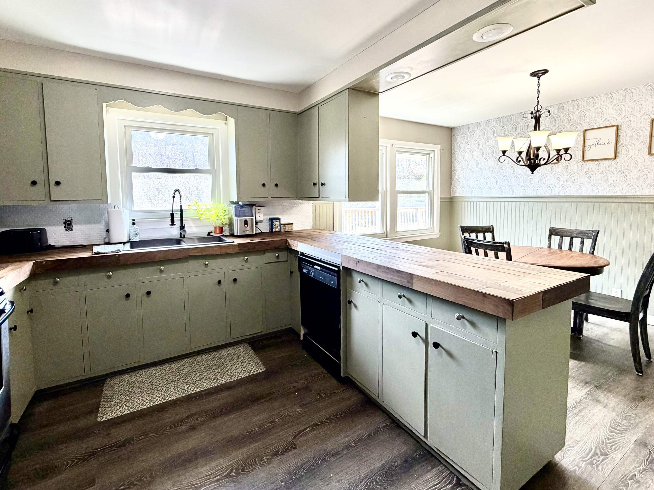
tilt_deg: -3.7
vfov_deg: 77.8
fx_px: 302
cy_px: 216
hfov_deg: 94.5
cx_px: 315
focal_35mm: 16
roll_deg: +0.7
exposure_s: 1/120
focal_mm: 2.22
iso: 200
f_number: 2.2
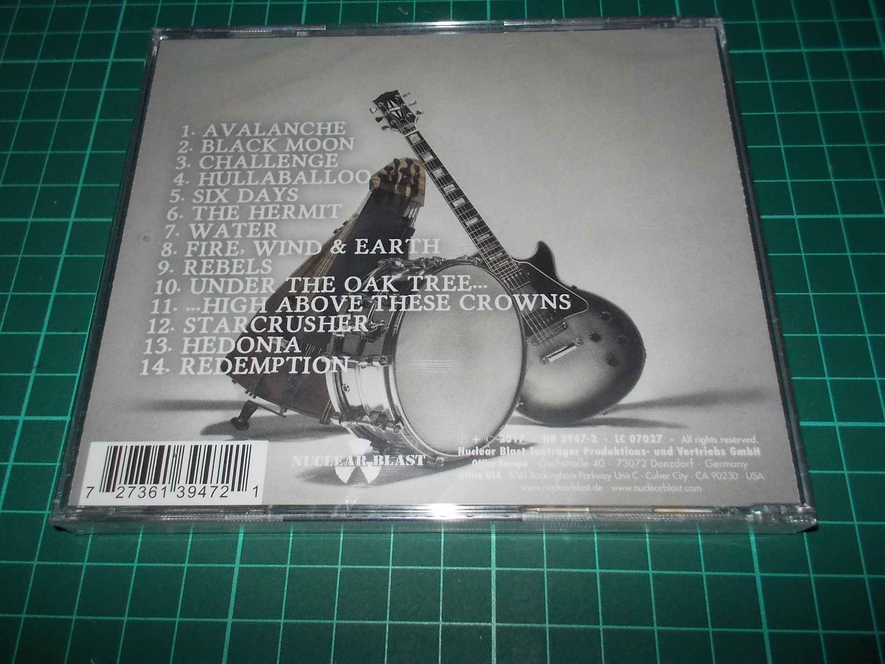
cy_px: 332
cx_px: 442
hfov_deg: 61.7
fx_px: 741
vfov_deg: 48.2
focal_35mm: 29
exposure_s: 1/30
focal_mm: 4.1
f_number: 3.3
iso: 200
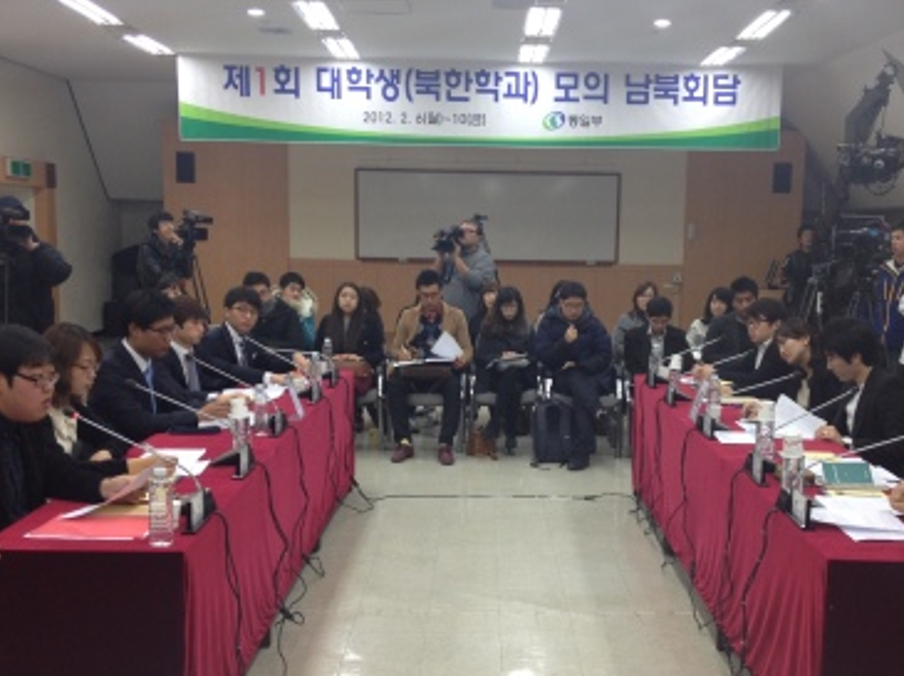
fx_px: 1252
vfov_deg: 30.1
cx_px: 498
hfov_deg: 39.6
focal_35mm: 48
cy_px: 402
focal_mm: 4.28
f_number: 2.4
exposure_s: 1/30
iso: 64
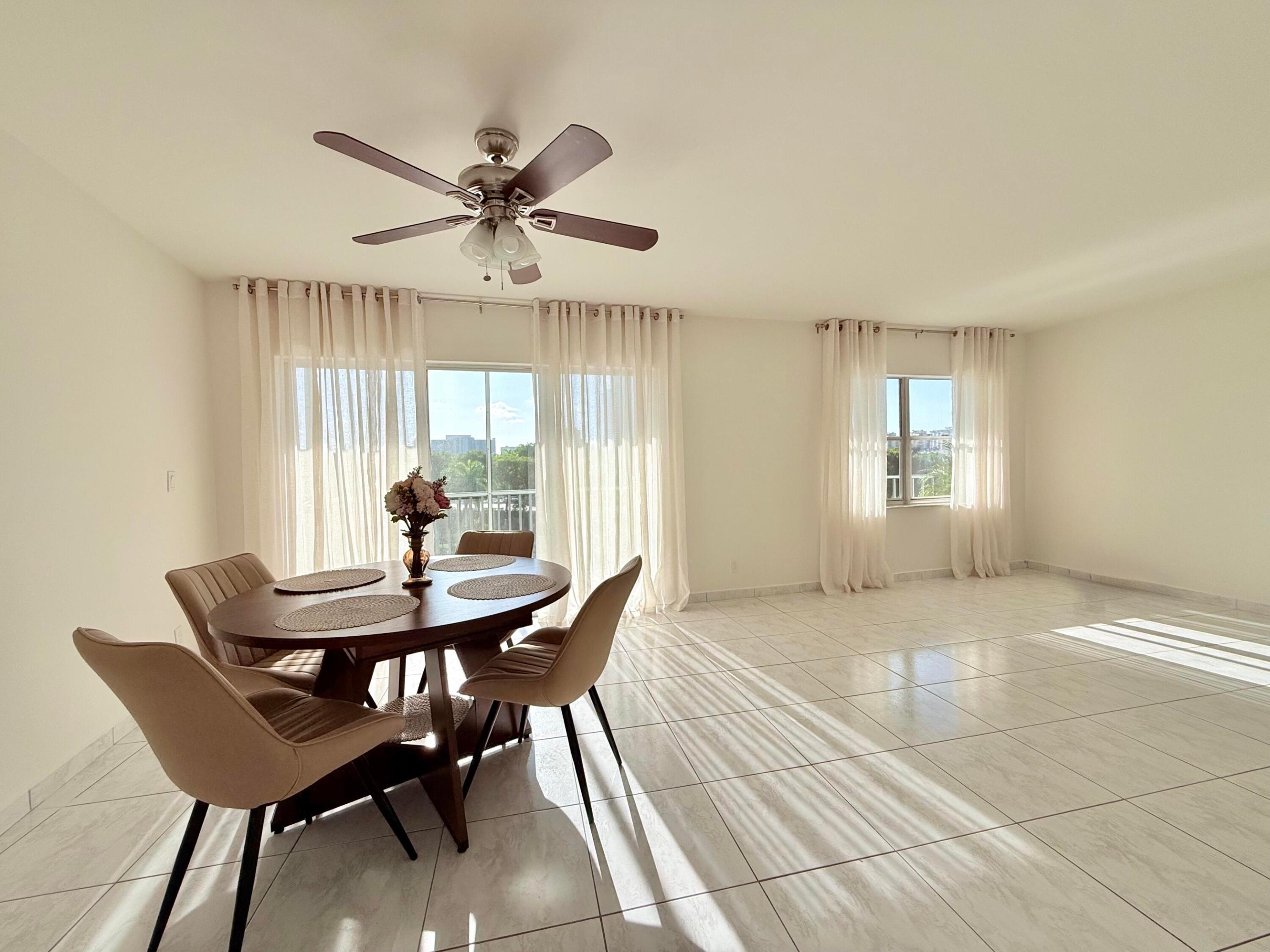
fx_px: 514
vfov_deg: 85.7
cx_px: 635
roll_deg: +1.6
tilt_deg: -1.2
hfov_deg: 102.1
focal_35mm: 14
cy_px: 476
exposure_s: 1/1572
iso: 64
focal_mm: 2.22
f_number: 2.2
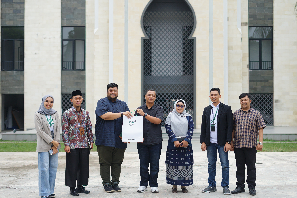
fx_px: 412
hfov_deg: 39.6
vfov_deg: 27.0
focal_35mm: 50
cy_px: 99
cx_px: 148
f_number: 2.5
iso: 100
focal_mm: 50
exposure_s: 1/1000
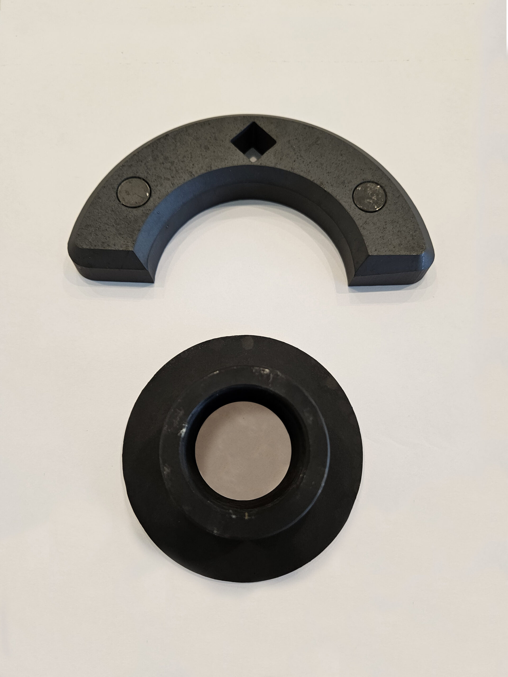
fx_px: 450
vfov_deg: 73.9
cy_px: 338
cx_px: 254
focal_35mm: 23
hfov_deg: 58.9
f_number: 1.8
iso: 320
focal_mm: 5.4
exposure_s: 1/120
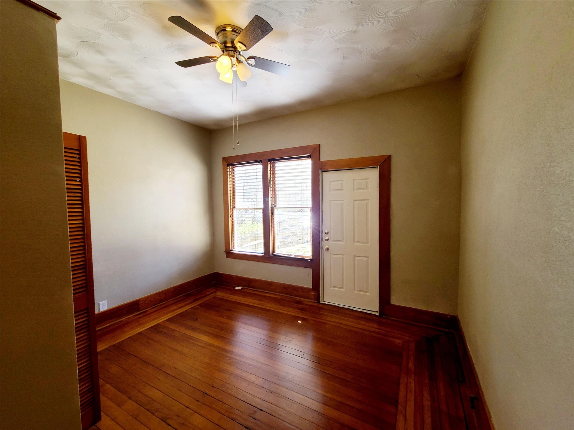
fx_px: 216
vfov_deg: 89.9
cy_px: 215
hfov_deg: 106.2
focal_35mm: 13
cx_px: 287
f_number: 2.2
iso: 100
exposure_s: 1/59
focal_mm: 2.2
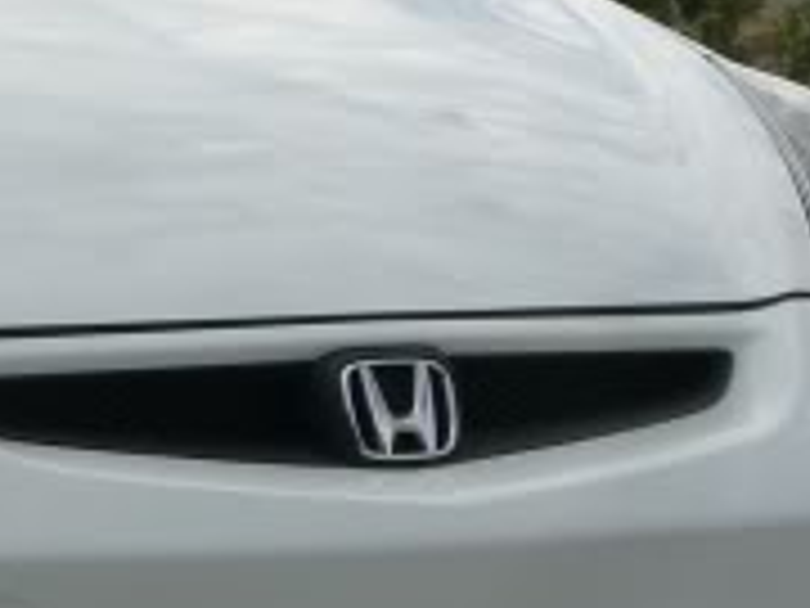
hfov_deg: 8.3
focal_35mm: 235
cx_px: -230
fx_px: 5499
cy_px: 311
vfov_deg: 6.3
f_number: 5.8
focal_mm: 10.7
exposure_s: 1/250
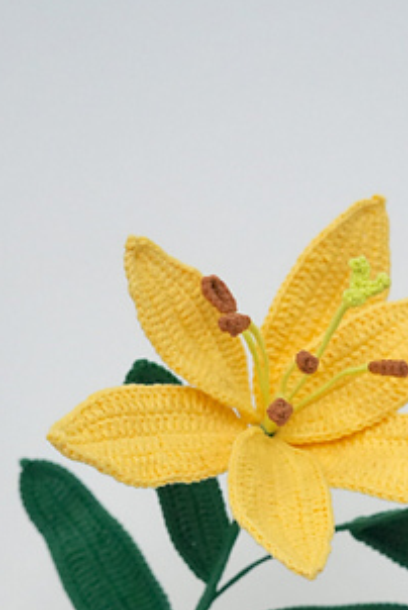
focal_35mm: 89
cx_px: 274
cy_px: 521
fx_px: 1509
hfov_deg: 15.4
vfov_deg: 22.4
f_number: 4.5
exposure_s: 1/500
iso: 5000
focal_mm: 42
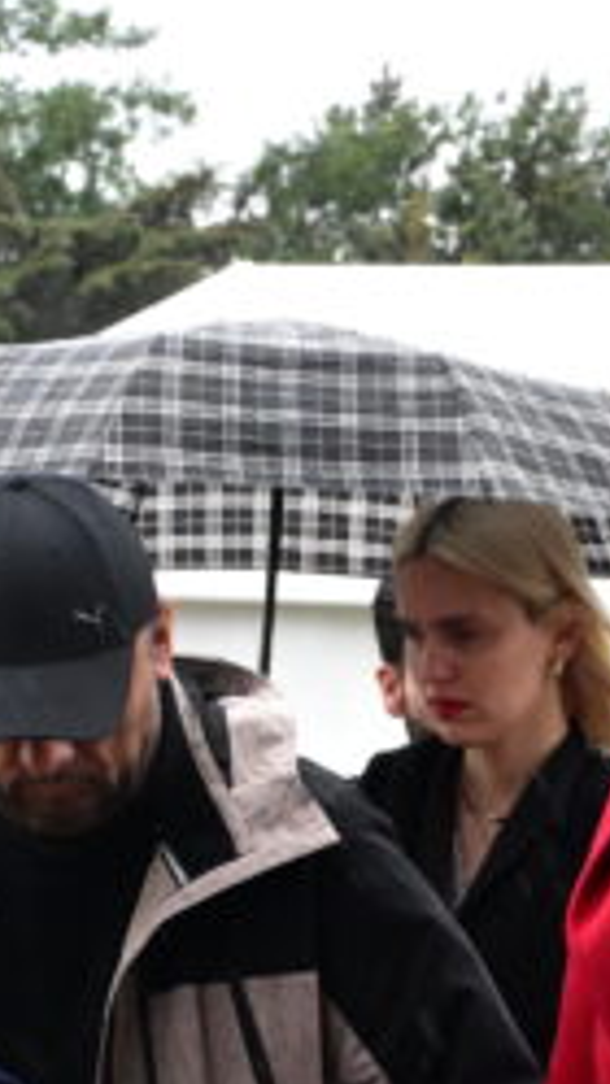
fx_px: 3711
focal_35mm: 129
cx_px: 532
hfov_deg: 9.4
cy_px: 982
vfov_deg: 16.4
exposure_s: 1/400
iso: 2500
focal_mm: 30
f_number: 5.6
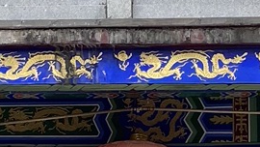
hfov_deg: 10.2
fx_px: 1448
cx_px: -4
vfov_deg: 5.8
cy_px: 173
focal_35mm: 210
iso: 32
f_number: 1.8
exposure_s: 1/182
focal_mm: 4.25
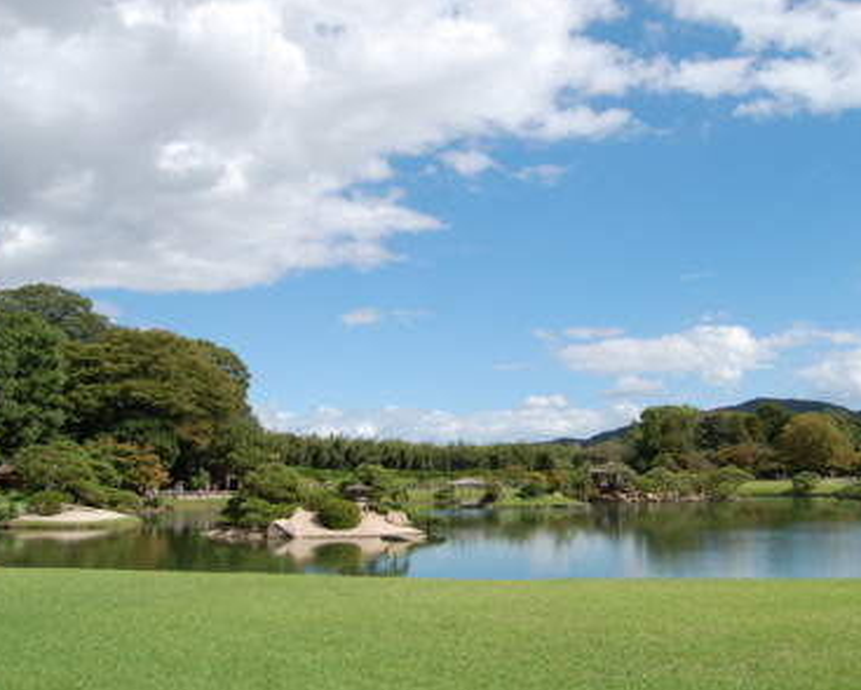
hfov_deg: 57.1
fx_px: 790
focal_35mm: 31
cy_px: 346
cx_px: 457
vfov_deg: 47.1
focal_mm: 18
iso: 200
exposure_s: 1/400
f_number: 10
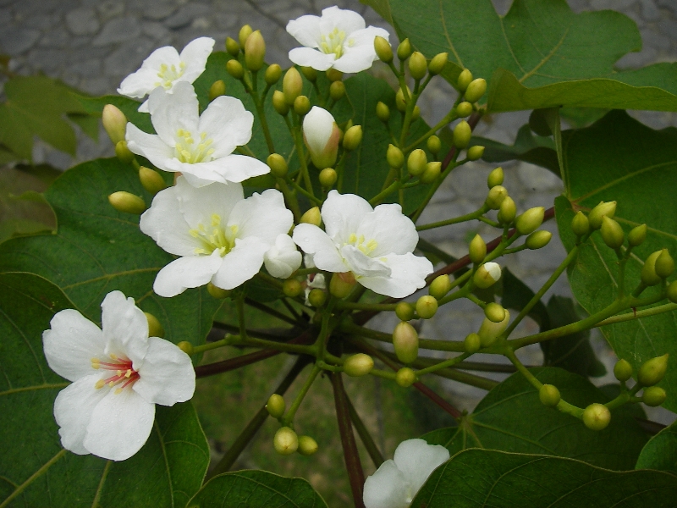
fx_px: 743
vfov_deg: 37.7
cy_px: 254
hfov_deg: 49.0
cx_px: 338
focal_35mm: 38
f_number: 3.3
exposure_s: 1/125
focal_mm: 6.3
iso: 50
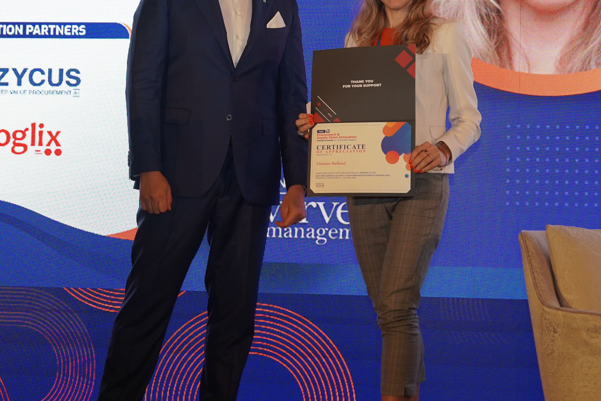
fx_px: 1369
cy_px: 182
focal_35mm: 82
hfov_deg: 24.8
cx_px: 278
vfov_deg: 16.7
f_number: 4.5
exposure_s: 1/160
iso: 800
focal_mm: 47
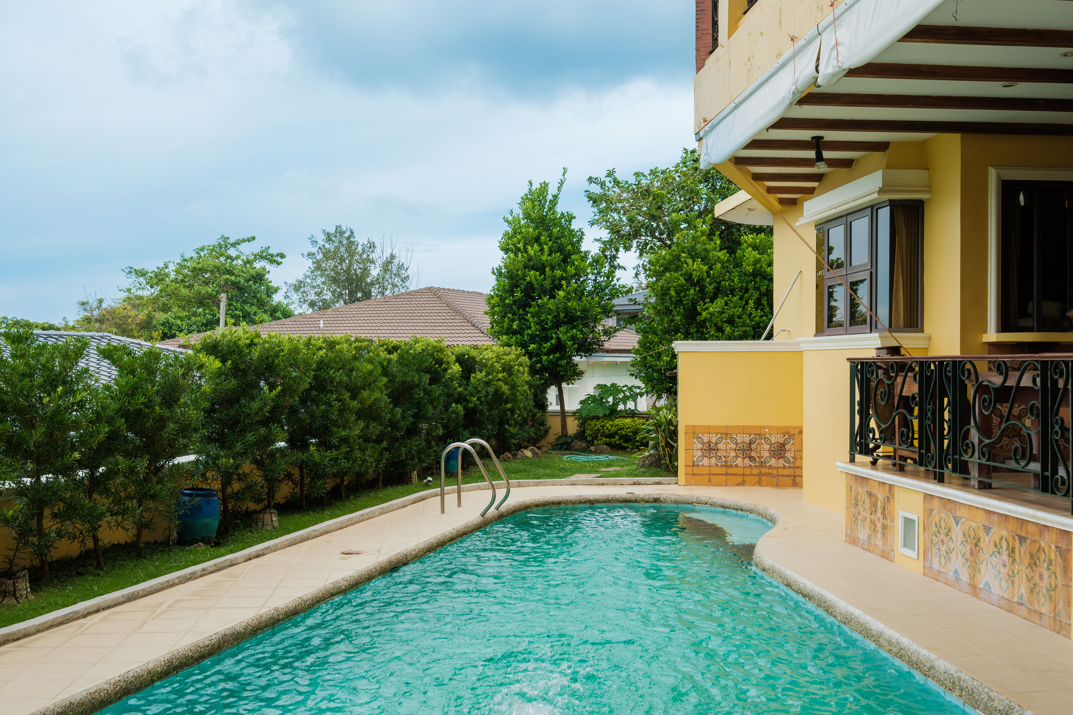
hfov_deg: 53.1
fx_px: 1073
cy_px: 358
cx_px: 536
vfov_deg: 36.9
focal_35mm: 36
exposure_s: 1/320
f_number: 7.1
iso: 400
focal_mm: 24
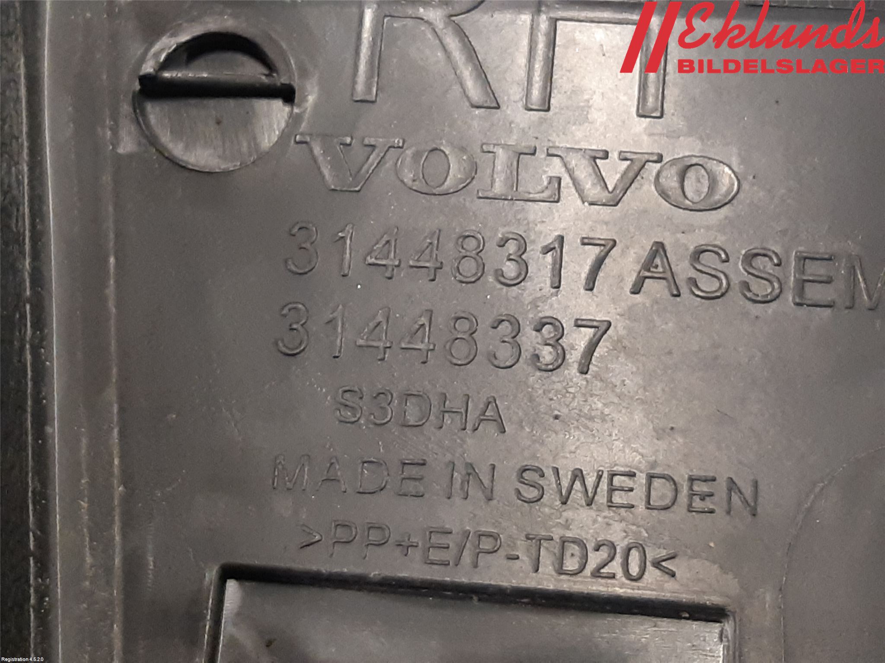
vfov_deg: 53.1
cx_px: 442
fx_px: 665
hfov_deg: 67.3
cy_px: 332
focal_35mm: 26
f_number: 1.7
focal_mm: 3.93
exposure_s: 1/33
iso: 250
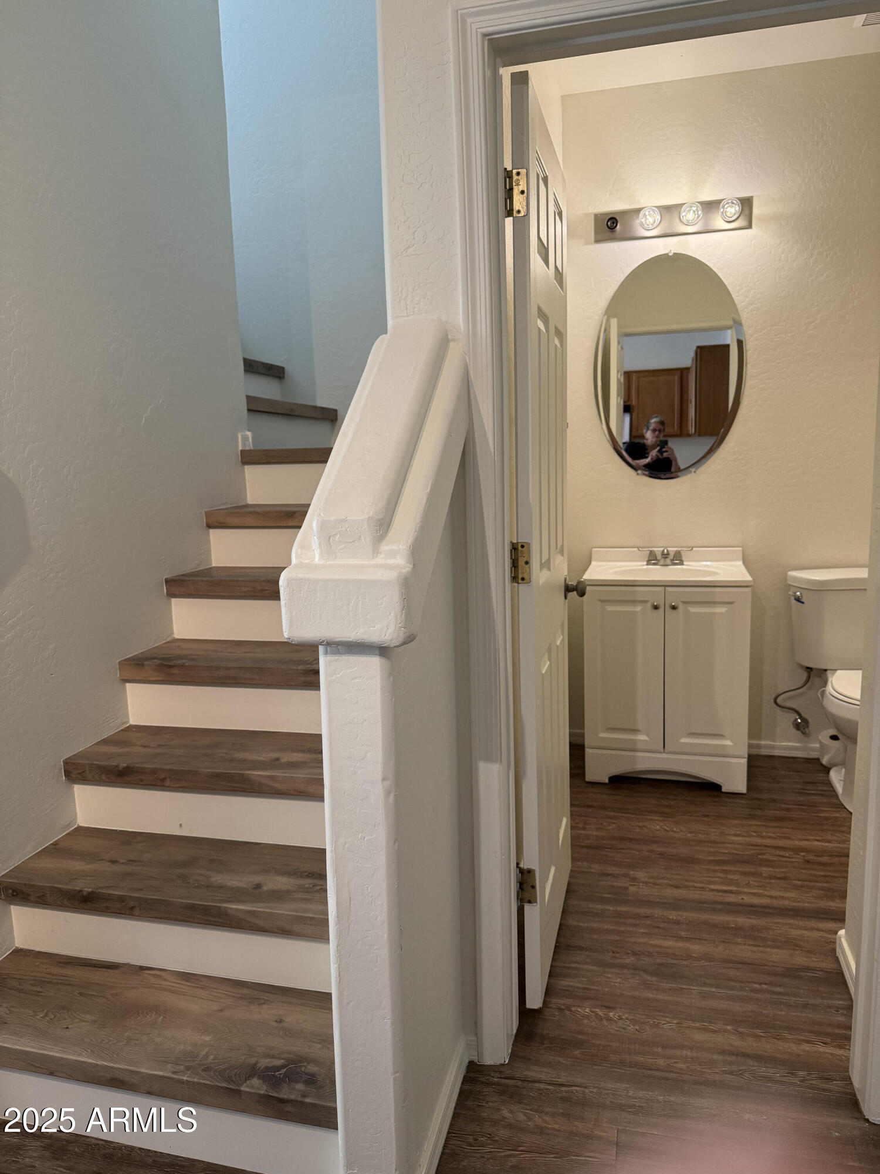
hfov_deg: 56.8
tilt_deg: -9.6
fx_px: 813
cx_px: 440
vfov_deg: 71.6
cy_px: 587
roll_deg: +1.5
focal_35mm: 24
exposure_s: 1/120
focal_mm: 6.76
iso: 250
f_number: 1.78
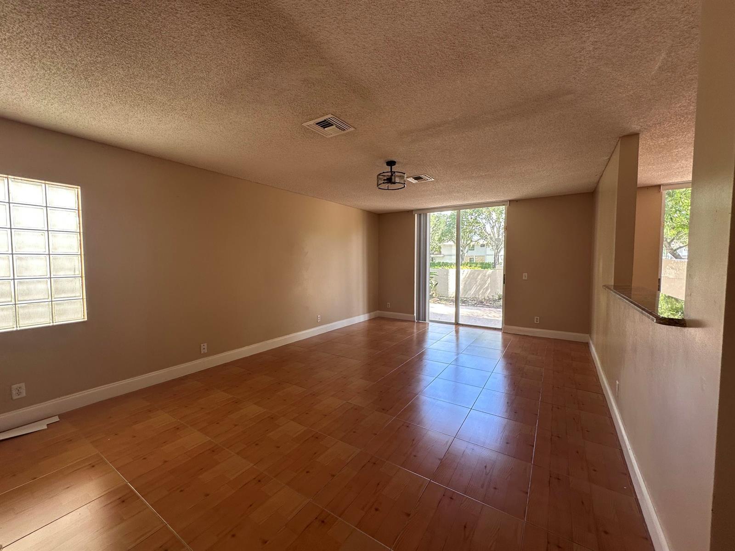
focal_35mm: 14
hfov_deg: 102.1
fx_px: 297
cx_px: 368
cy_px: 276
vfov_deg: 85.7
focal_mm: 2.22
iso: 50
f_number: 2.2
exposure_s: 1/99
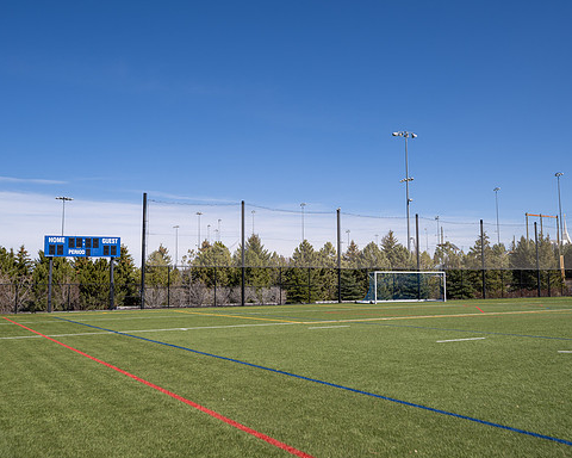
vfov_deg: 43.4
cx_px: 305
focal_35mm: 34
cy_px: 230
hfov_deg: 52.8
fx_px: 576
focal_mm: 30
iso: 100
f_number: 5.6
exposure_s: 1/800
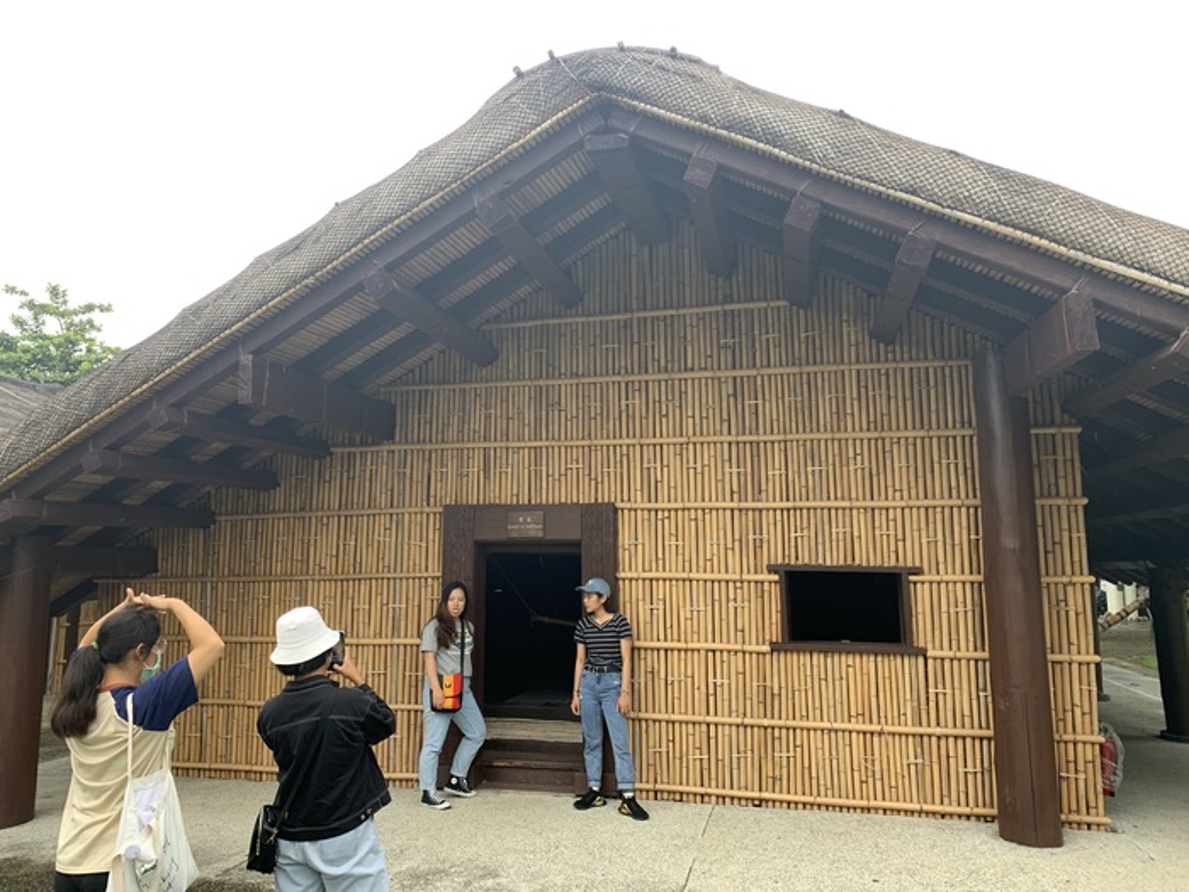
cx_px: 594
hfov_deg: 67.3
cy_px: 446
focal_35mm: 26
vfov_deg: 53.1
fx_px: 893
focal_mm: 4.25
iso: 40
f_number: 1.8
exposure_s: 1/122
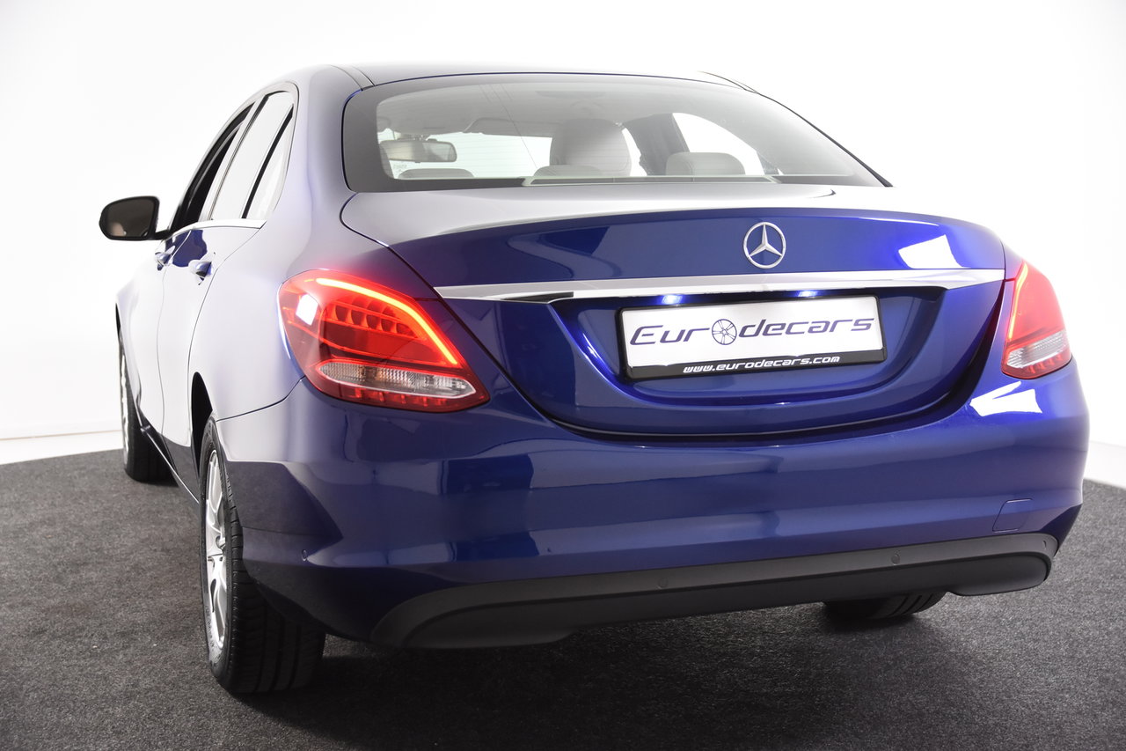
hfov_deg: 38.9
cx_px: 563
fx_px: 1595
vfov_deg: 26.5
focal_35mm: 51
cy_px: 376
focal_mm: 34
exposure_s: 1/60
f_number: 4
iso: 1600
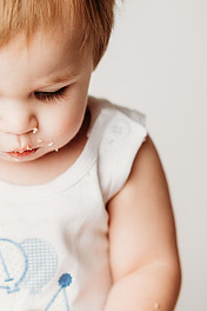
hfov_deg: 9.4
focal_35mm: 145
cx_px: 41
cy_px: 205
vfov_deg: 14.1
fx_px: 1251
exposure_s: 1/160
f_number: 3.2
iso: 80
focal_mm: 85
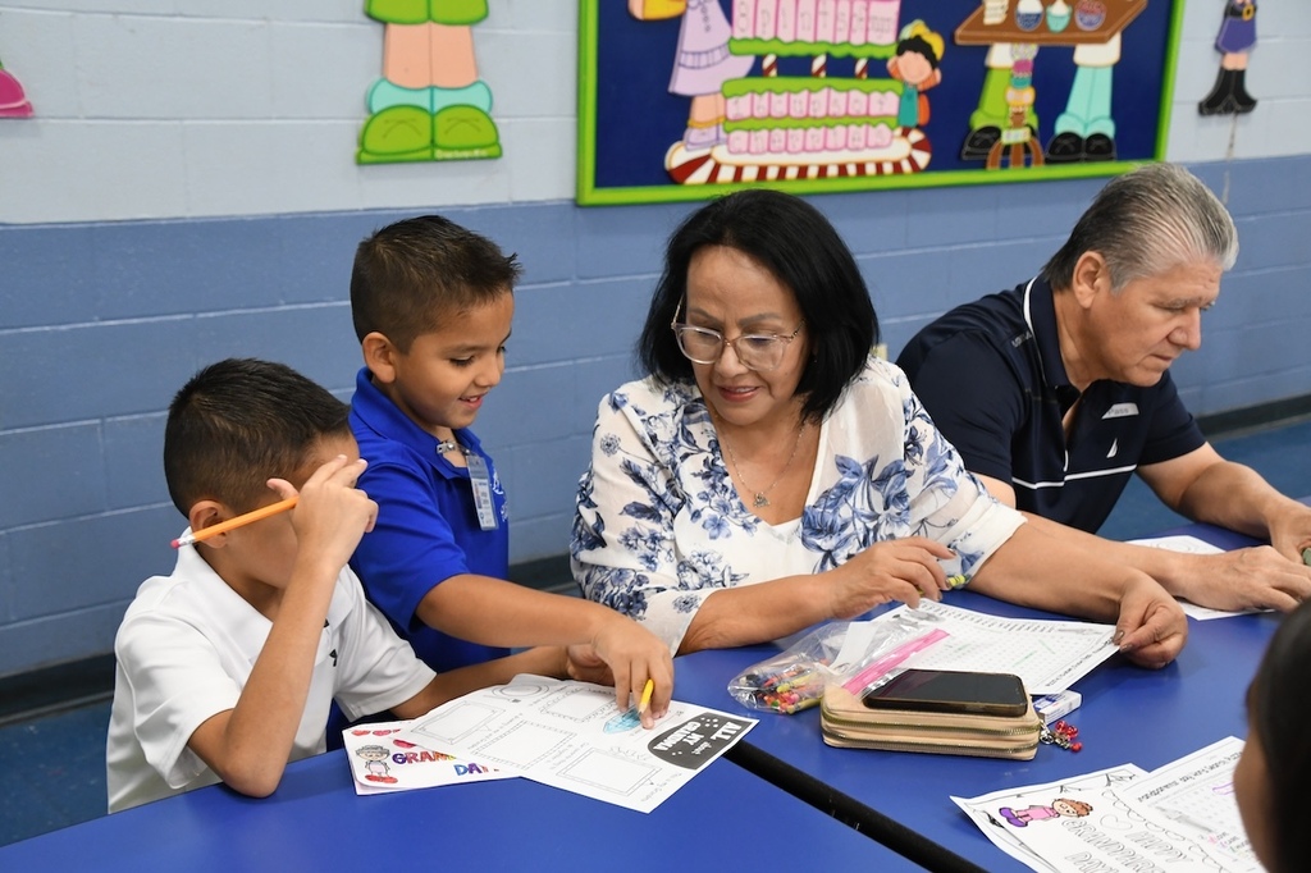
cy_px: 436
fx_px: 1638
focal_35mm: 45
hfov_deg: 43.6
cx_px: 656
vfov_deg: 29.8
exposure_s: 1/60
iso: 2000
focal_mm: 30
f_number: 5.6
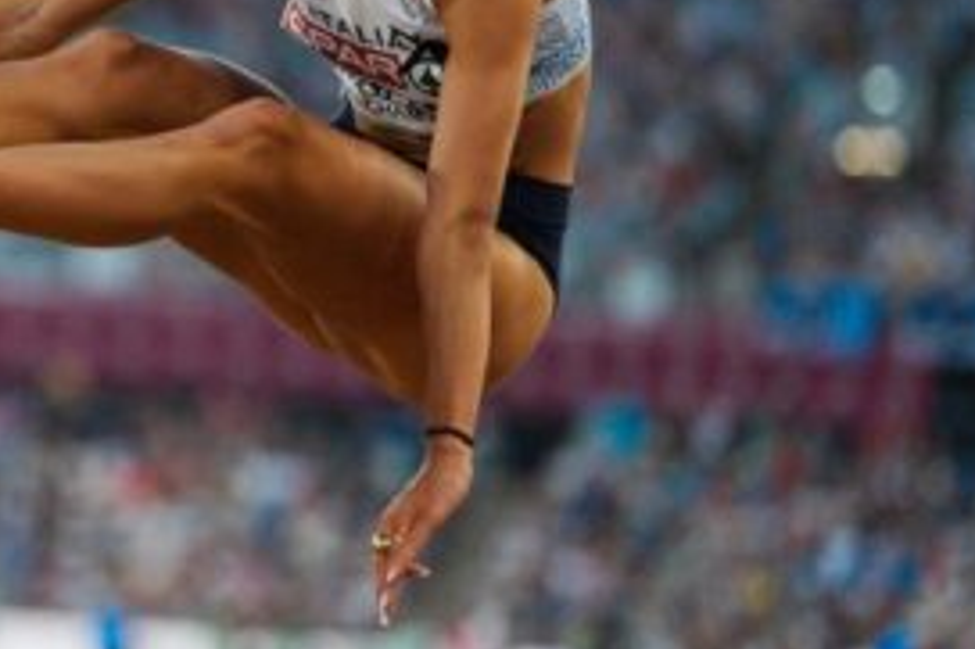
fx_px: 8445
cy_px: 290
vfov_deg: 4.4
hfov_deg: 6.6
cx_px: -86
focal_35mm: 312
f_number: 2
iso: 1000
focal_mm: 122
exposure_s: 1/2000
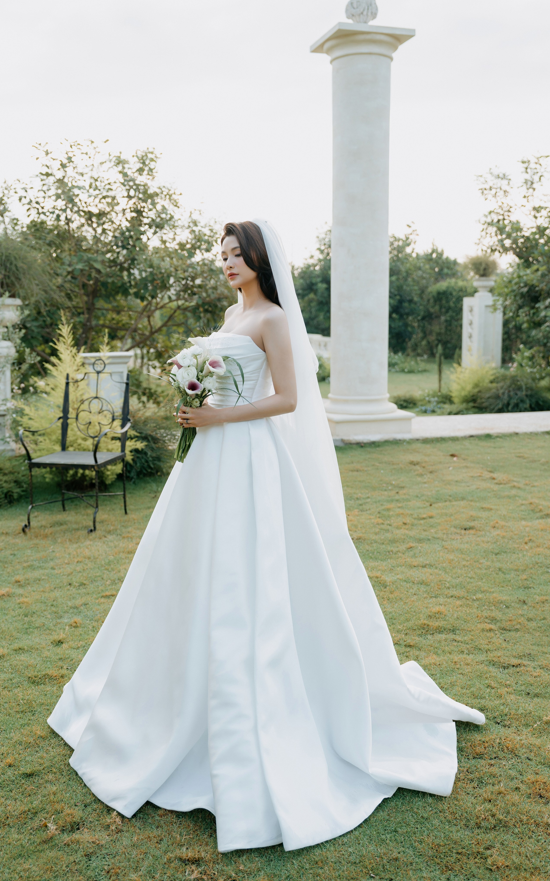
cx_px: 264
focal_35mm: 35
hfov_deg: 36.3
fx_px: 839
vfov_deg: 55.3
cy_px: 437
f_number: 2.8
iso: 200
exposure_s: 1/500
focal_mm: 34
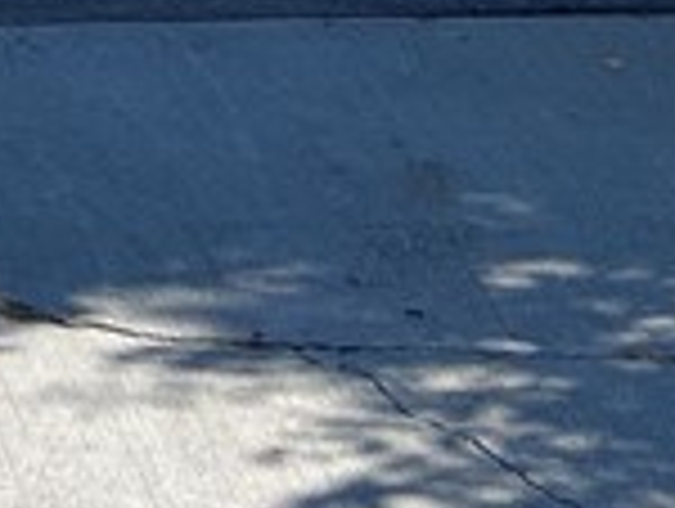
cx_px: -648
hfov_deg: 10.3
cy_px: -931
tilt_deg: +3.8
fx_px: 3457
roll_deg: -0.3
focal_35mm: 177
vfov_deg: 7.5
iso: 50
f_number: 1.5
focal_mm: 5.7
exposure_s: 1/3704
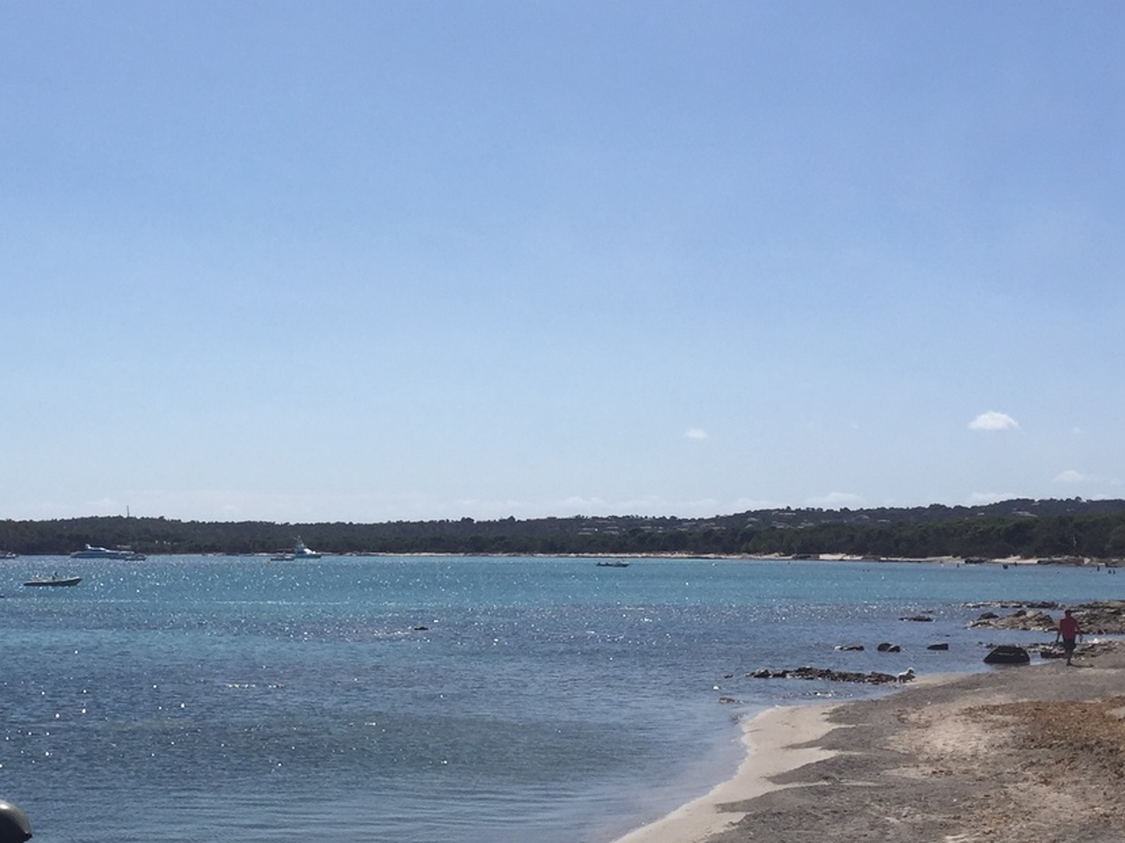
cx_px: 349
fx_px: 1819
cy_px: 448
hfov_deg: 34.0
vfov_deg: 26.1
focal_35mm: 56
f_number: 2.2
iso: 32
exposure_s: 1/4405
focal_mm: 4.15
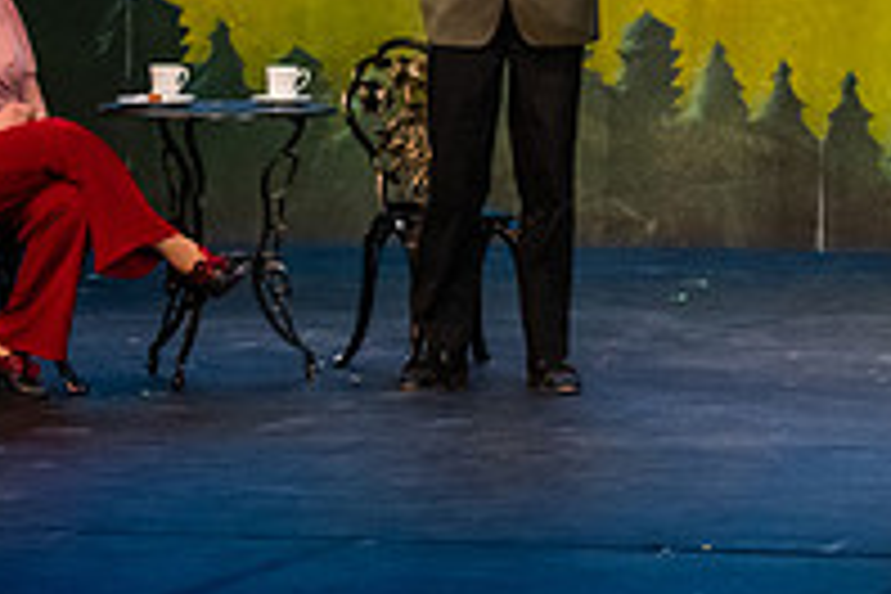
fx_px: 6509
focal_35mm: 263
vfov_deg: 5.2
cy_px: -178
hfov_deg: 7.8
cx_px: 806
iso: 3200
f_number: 3.2
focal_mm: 90
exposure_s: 1/250
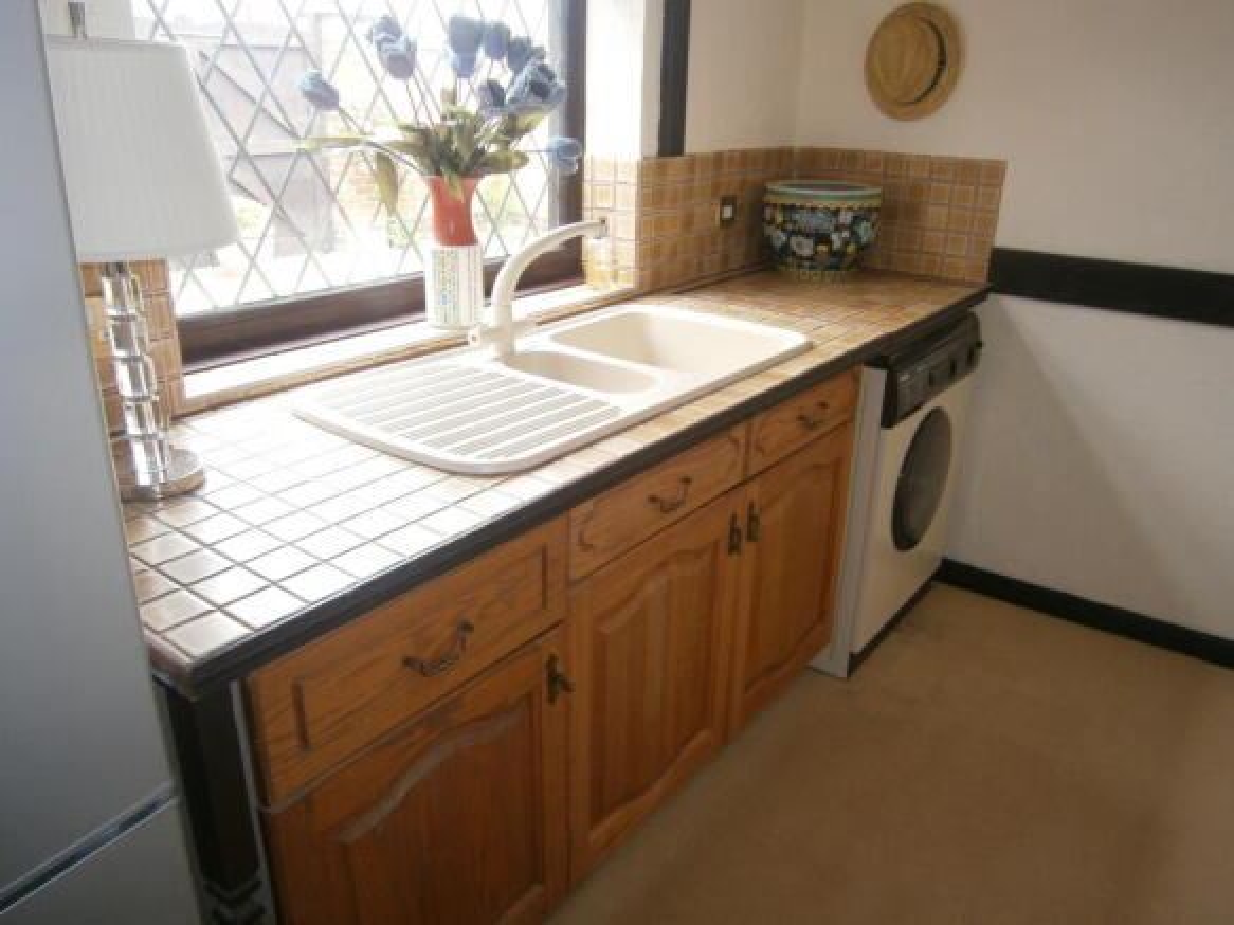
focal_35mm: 26
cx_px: 617
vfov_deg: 53.0
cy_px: 462
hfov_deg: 67.3
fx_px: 927
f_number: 2.8
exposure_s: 1/30
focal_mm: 4.7
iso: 100
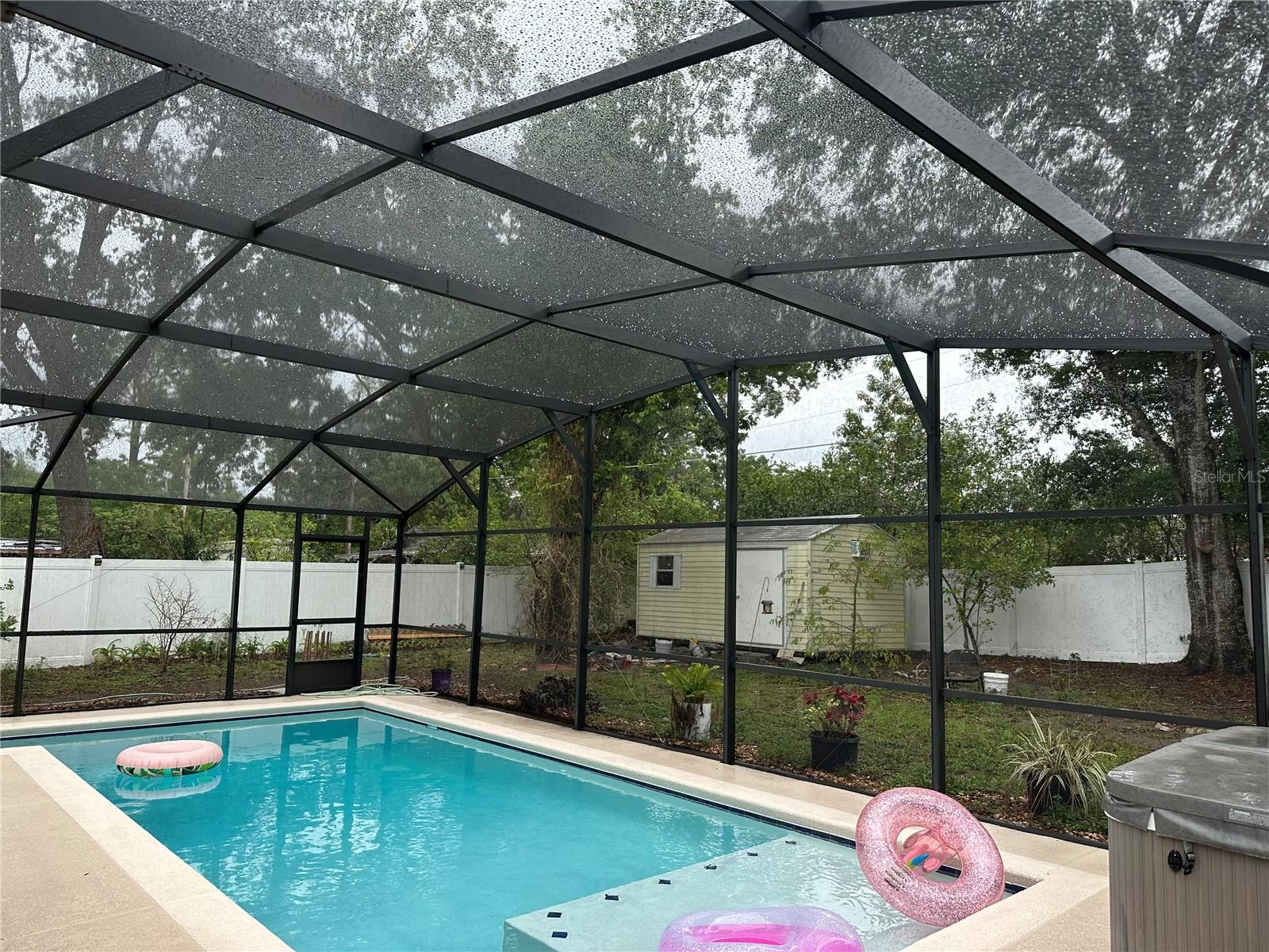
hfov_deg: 71.6
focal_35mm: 24
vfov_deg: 56.8
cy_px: 476
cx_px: 634
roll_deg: -1.4
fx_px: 880
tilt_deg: +5.4
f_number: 1.78
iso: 80
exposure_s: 1/971
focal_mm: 6.86
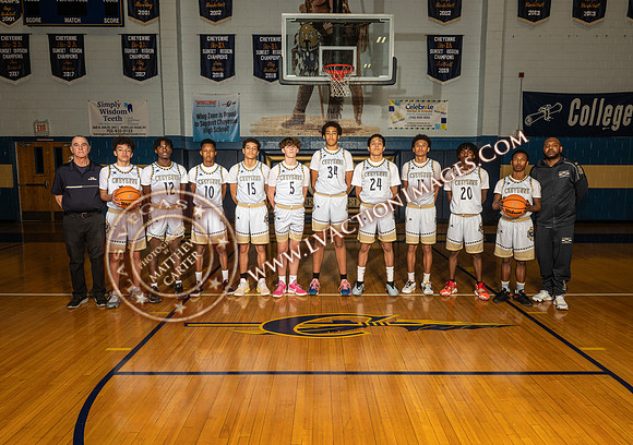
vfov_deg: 52.1
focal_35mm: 25
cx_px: 319
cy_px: 224
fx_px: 456
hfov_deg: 69.5
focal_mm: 24
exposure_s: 1/125
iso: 125
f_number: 7.1
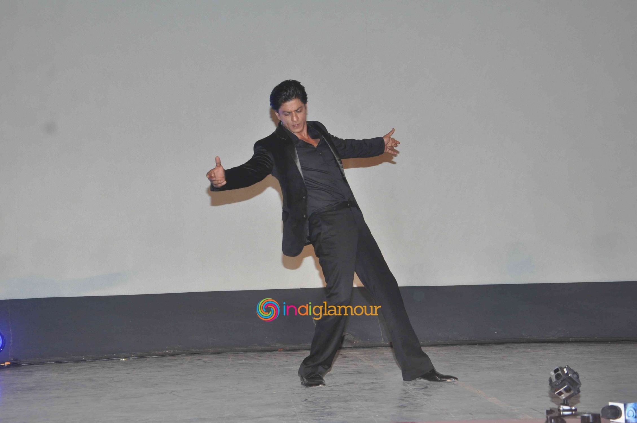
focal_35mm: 60
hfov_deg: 33.4
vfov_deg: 22.6
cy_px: 212
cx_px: 318
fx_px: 1060
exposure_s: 1/200
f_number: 8
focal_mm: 40
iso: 1000
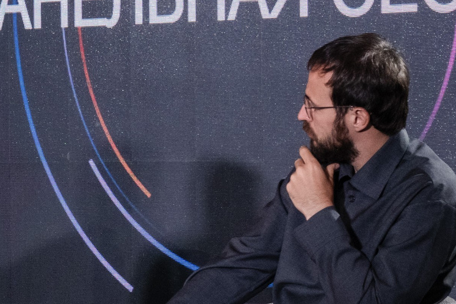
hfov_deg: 8.4
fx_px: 3066
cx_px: -117
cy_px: 227
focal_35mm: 242
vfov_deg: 5.7
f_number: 5.6
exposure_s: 1/160
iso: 1600
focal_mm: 48.5
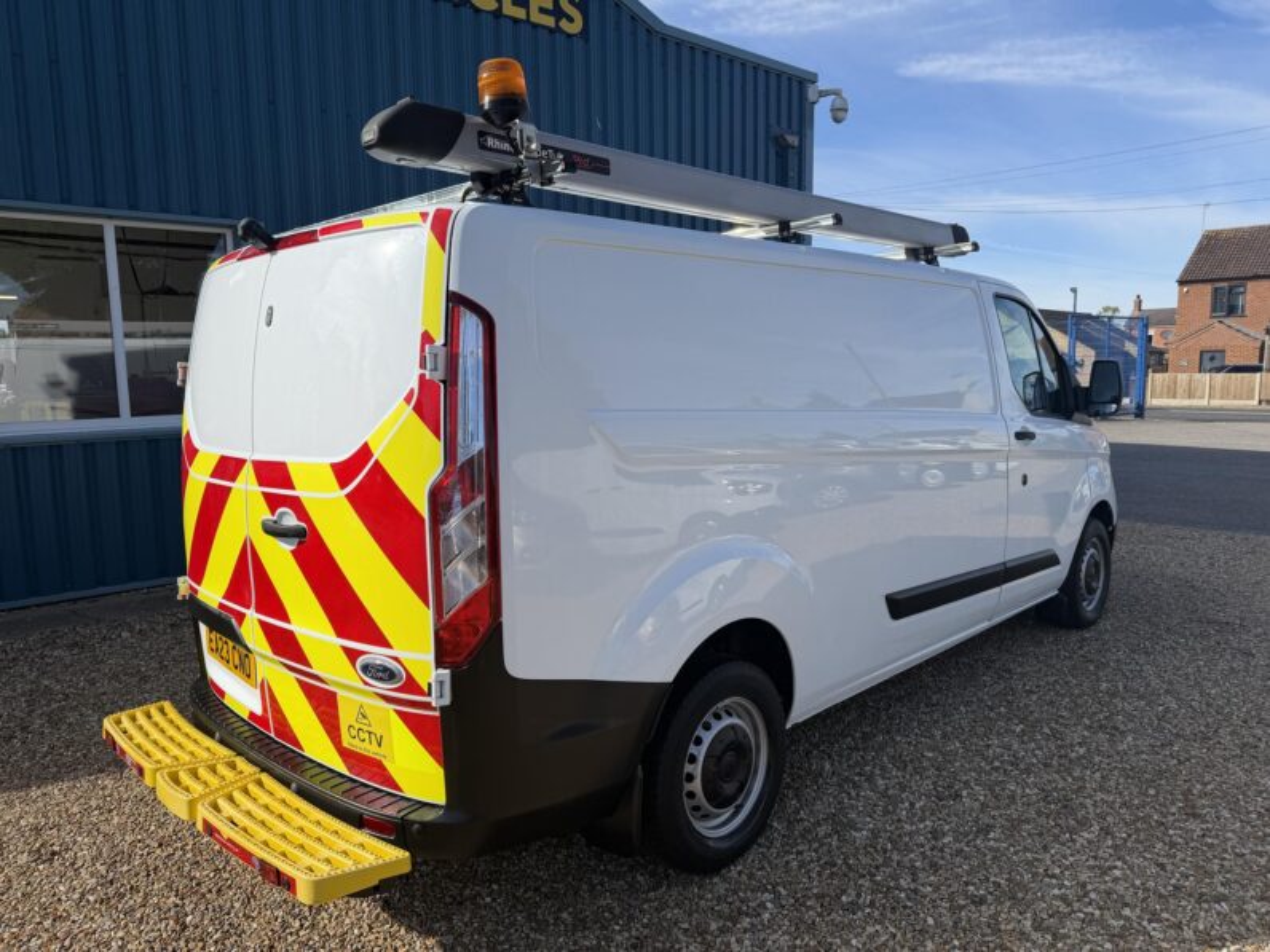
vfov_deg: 56.8
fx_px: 881
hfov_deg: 71.6
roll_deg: +1.1
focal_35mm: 24
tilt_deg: -6.8
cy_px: 476
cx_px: 635
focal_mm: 6.76
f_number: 1.78
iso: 80
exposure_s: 1/4975
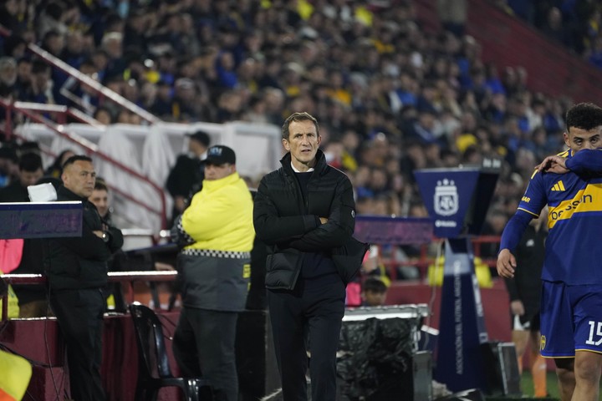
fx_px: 6688
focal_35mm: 400
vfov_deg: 3.4
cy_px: 200
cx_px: 301
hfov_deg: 5.2
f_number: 5.6
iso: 5000
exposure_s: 1/1000
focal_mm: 400
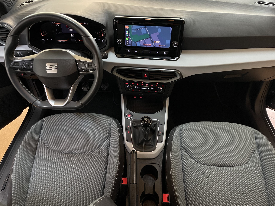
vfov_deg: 53.1
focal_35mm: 26
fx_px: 207
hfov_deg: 67.3
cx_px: 138
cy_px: 103
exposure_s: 1/50
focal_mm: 4.2
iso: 320
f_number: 1.6
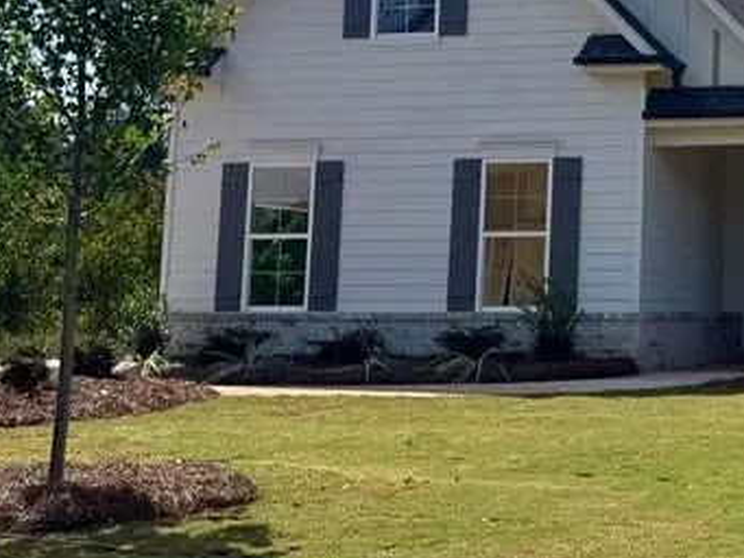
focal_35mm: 72
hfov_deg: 24.9
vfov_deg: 20.2
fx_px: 1548
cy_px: 85
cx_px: 849
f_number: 1.78
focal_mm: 6.76
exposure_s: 1/7092
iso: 80
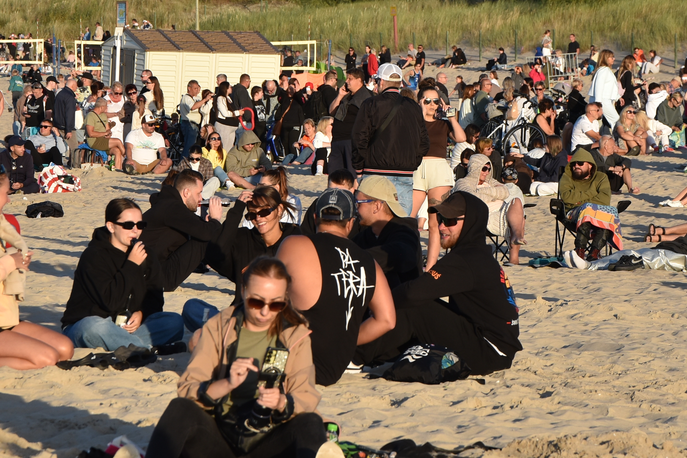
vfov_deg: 5.3
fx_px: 4982
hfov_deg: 7.9
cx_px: 367
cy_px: 59
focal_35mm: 261
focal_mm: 90
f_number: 8
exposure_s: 1/250
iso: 200
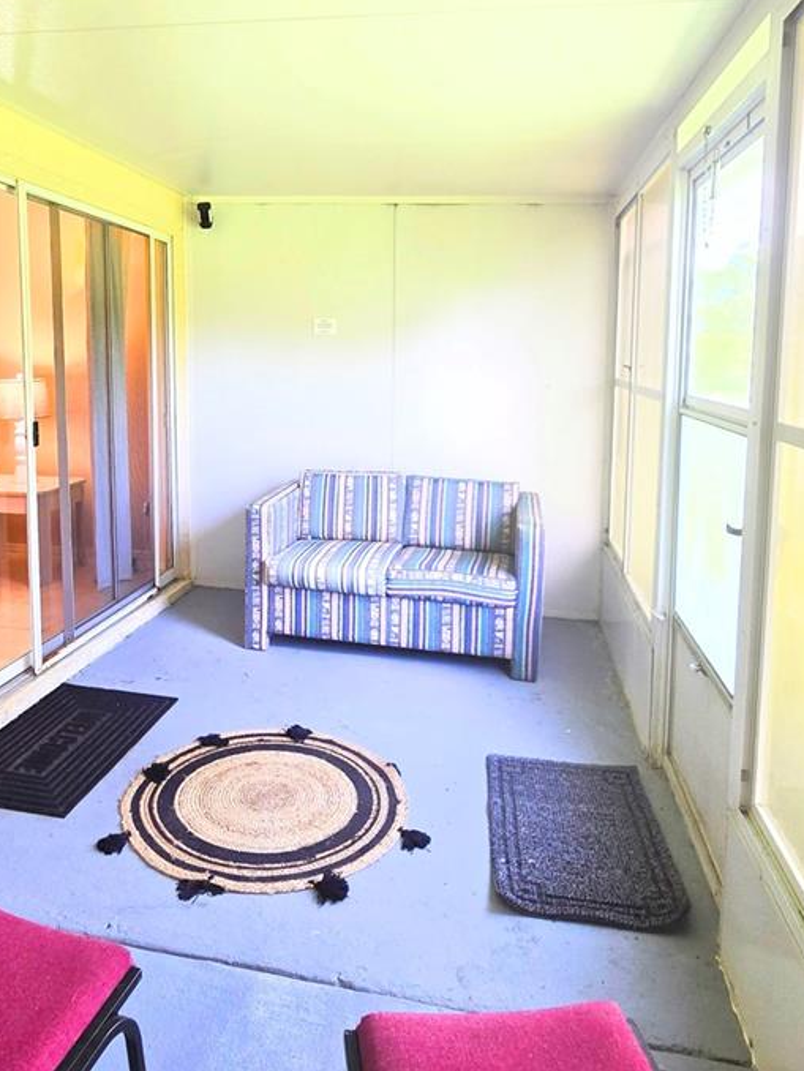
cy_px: 428
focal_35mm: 23
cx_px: 321
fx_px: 712
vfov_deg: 73.1
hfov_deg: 58.4
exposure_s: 1/60
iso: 80
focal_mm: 2.2
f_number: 2.2
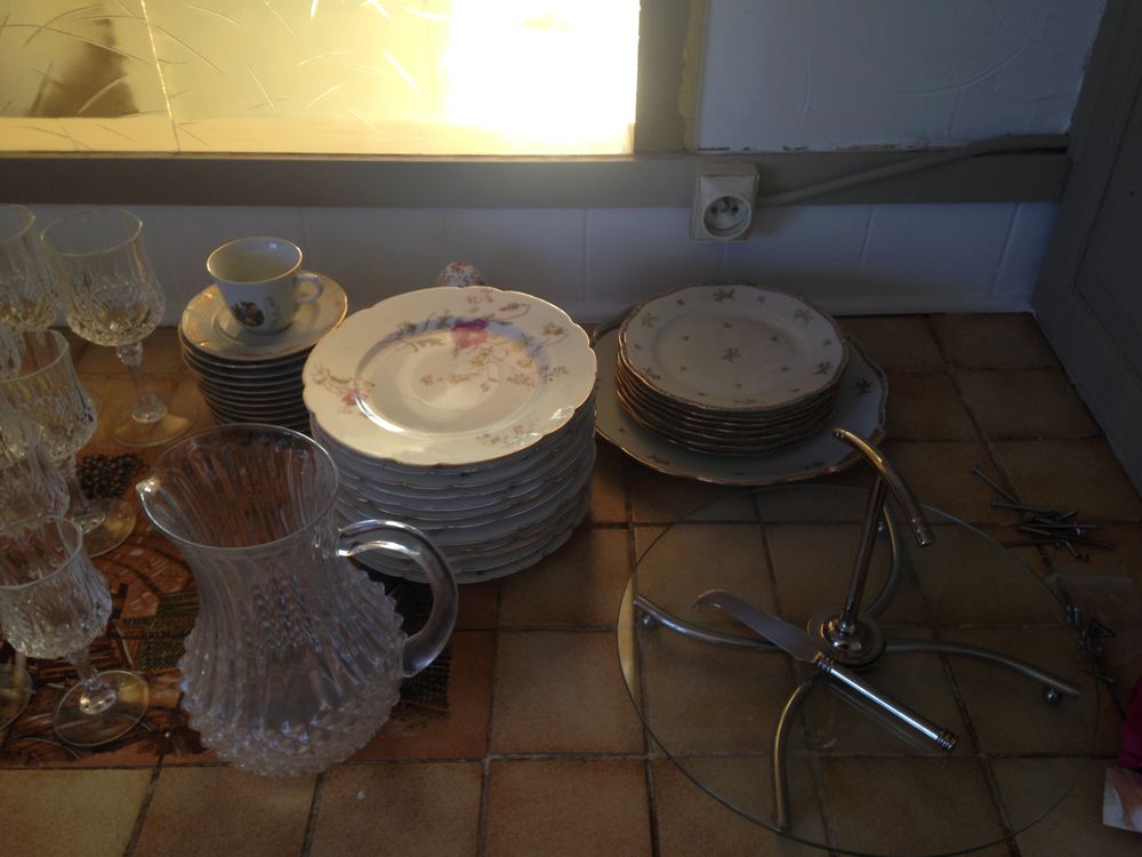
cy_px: 428
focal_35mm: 33
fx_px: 1089
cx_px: 571
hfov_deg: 55.4
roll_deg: +0.8
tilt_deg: -39.3
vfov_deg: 42.9
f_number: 2.4
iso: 50
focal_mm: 4.12
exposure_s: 1/24
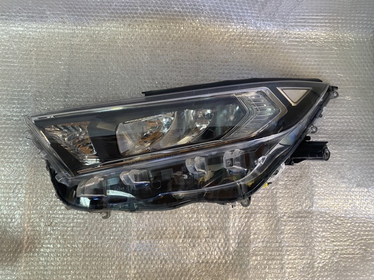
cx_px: 187
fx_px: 281
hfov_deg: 67.3
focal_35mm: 26
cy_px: 140
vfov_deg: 53.0
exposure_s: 1/50
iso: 100
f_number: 1.8
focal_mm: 4.25
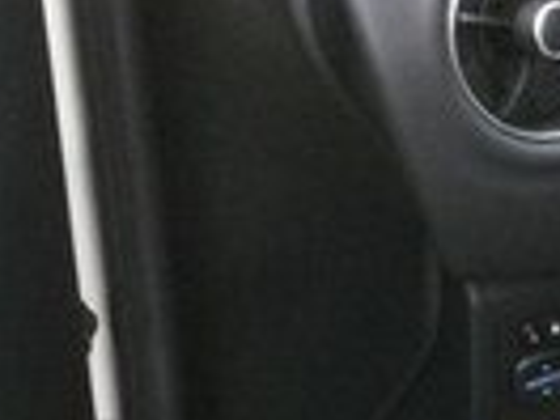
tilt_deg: -36.6
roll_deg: -0.8
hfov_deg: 13.4
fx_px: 2346
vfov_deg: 10.1
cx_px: 581
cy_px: 524
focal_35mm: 145
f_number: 2.2
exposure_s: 1/33
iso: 160
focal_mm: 4.15
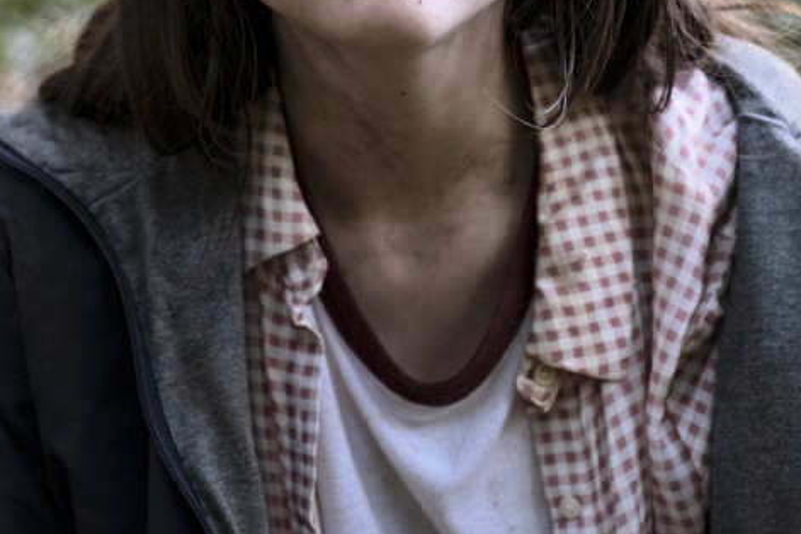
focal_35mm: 169
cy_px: 5
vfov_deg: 8.1
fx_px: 3760
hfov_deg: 12.2
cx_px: 340
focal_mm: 55
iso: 1250
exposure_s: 1/125
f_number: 2.8
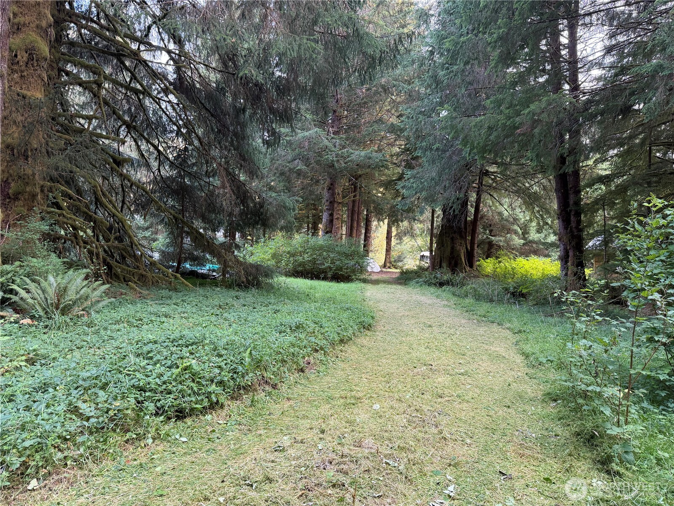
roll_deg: -1.6
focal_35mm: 24
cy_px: 253
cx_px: 337
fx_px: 467
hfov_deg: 71.6
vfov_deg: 56.8
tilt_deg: +1.5
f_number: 1.78
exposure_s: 1/89
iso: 200
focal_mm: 6.76
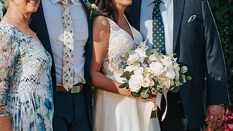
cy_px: 46
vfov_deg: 8.8
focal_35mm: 138
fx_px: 853
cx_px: 129
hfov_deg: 15.6
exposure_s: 1/400
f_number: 3.2
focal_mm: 50
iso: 200
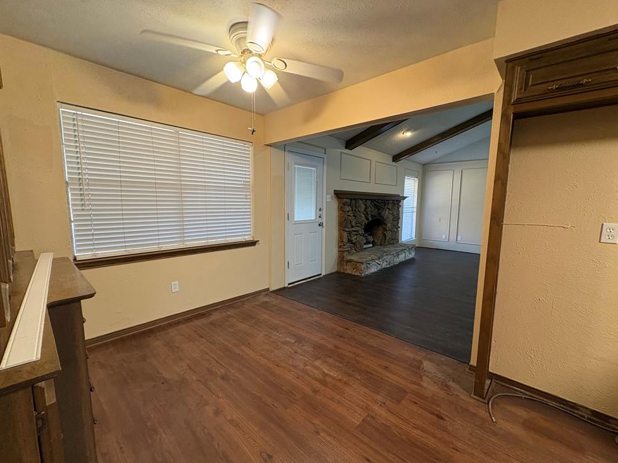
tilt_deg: -6.3
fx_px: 268
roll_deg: -0.4
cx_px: 317
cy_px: 235
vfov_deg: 81.7
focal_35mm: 15
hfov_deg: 98.1
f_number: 2.2
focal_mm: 2.22
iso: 320
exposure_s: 1/60
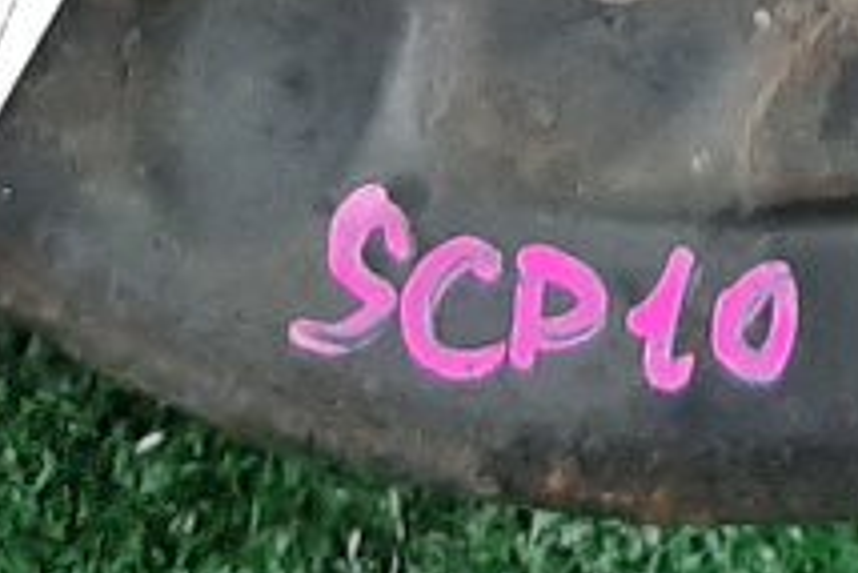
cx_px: 593
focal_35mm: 182
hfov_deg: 11.3
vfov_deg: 6.8
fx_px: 4340
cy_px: -1190
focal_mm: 3.93
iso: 215
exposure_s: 1/50
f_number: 1.7
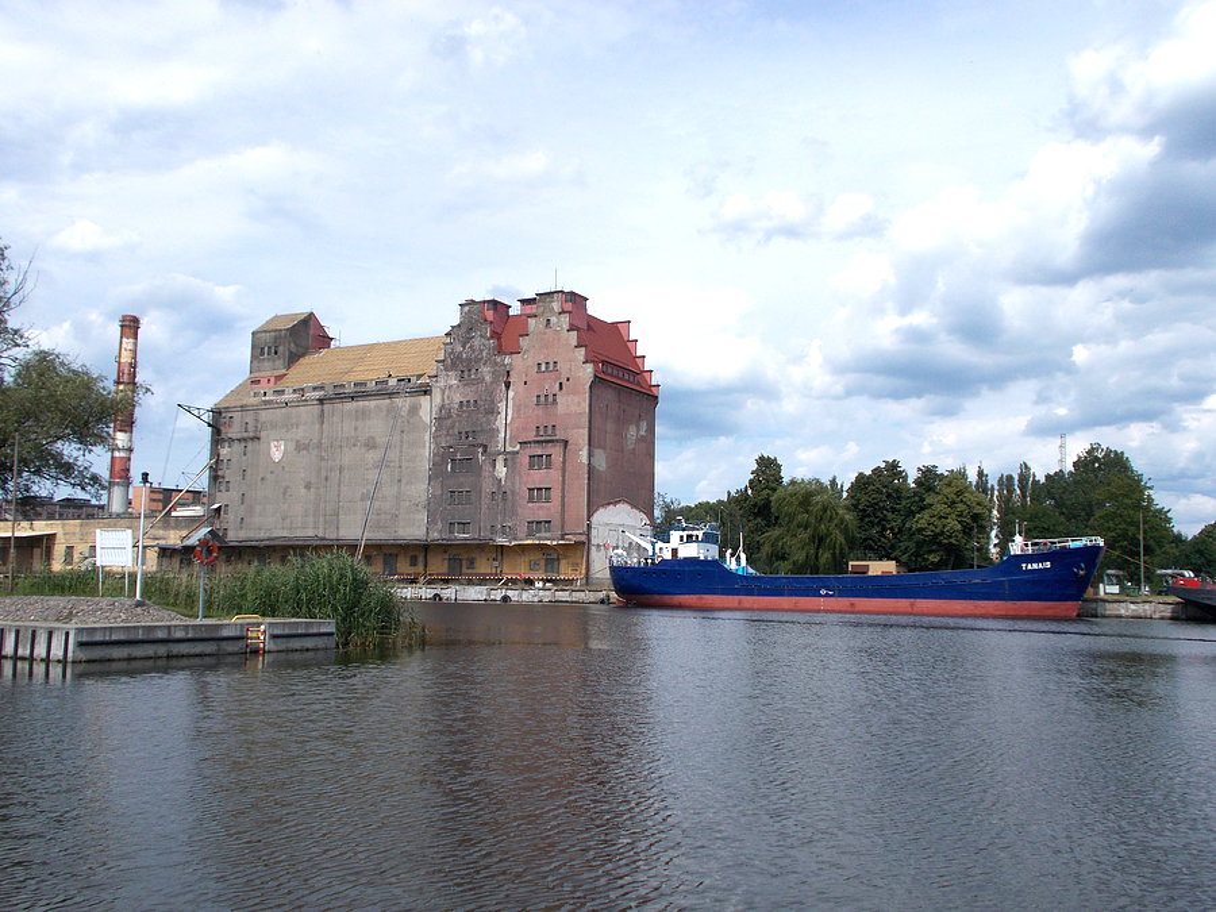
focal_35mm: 34
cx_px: 608
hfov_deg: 54.0
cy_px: 456
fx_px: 1194
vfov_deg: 41.8
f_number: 9.2
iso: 80
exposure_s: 1/250
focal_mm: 6
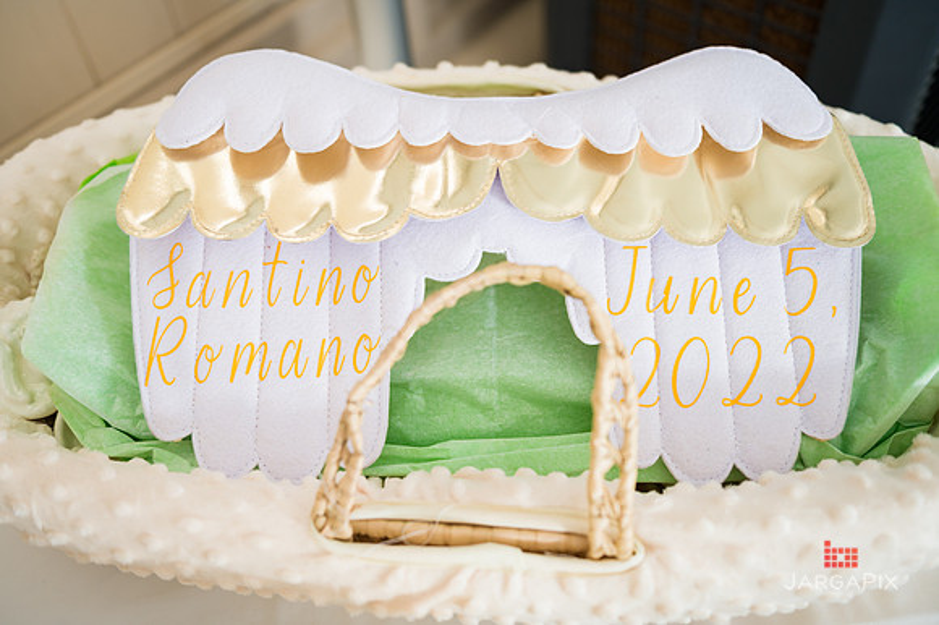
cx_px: 470
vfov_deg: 37.8
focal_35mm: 35
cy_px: 312
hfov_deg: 54.5
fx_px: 912
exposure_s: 1/200
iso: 320
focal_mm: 35
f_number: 3.2
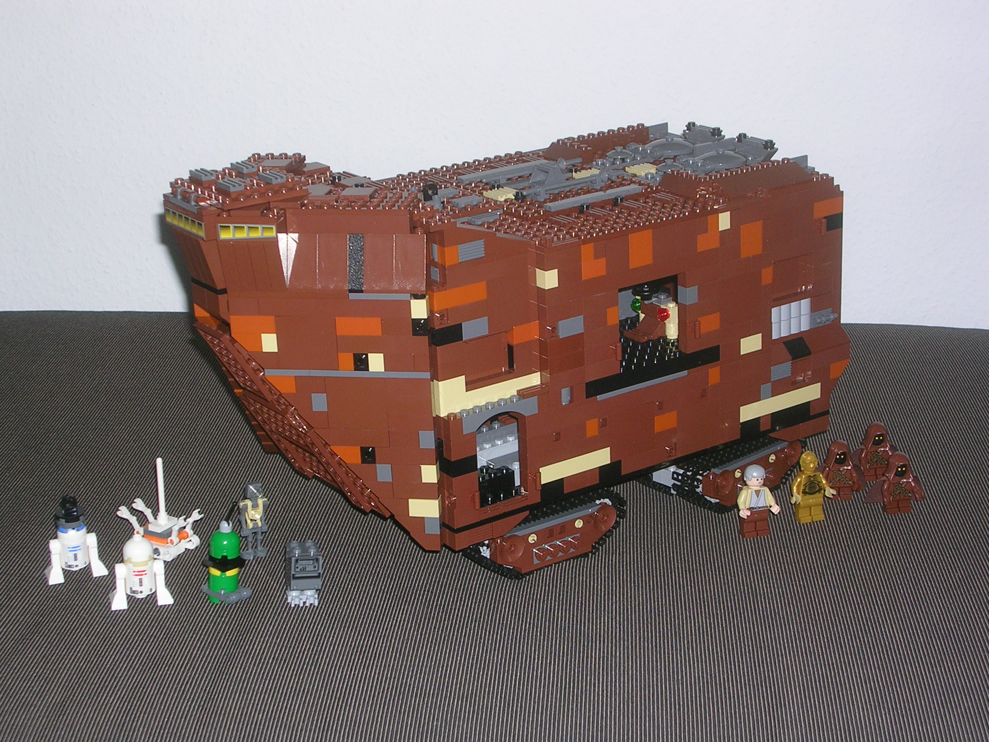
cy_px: 371
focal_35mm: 67
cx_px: 494
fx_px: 1914
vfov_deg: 21.9
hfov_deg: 29.0
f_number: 3.6
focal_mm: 10.2
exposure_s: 1/60.1
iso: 50
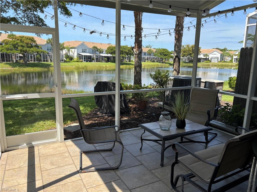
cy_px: 96
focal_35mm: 26
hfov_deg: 67.3
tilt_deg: -10.9
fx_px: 193
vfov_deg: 53.1
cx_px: 128
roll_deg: -1.2
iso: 50
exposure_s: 1/1047
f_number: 1.6
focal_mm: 5.96
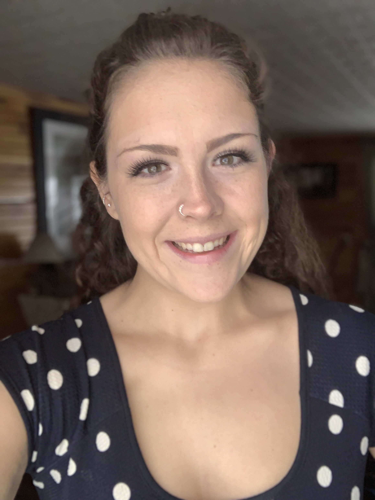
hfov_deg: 44.2
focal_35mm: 32
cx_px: 188
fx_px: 462
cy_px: 250
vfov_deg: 56.8
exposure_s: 1/60
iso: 125
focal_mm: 2.87
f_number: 2.2
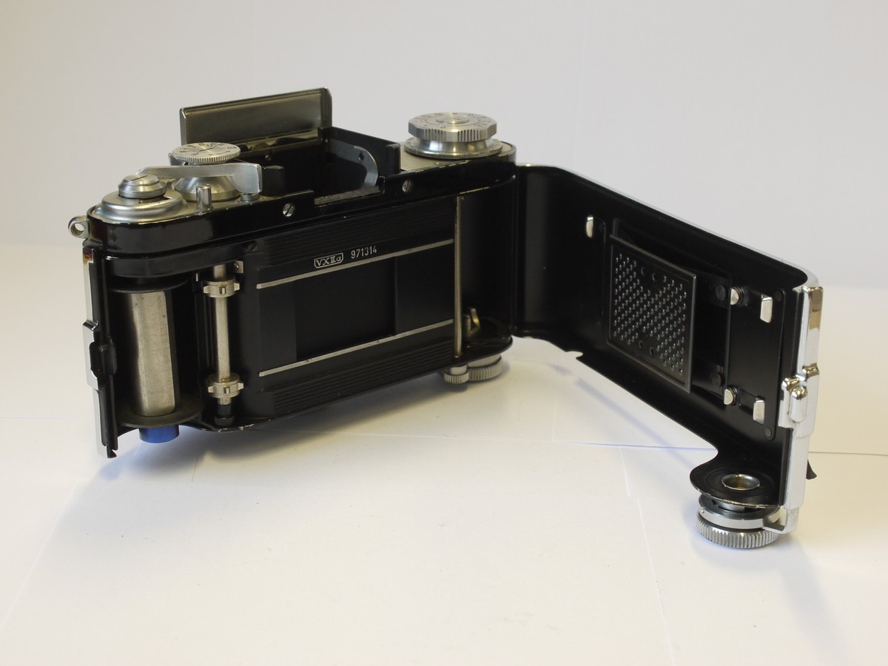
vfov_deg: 24.4
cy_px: 333
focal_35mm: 60
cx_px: 444
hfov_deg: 32.2
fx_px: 1539
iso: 400
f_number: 8
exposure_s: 1/30
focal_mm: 30
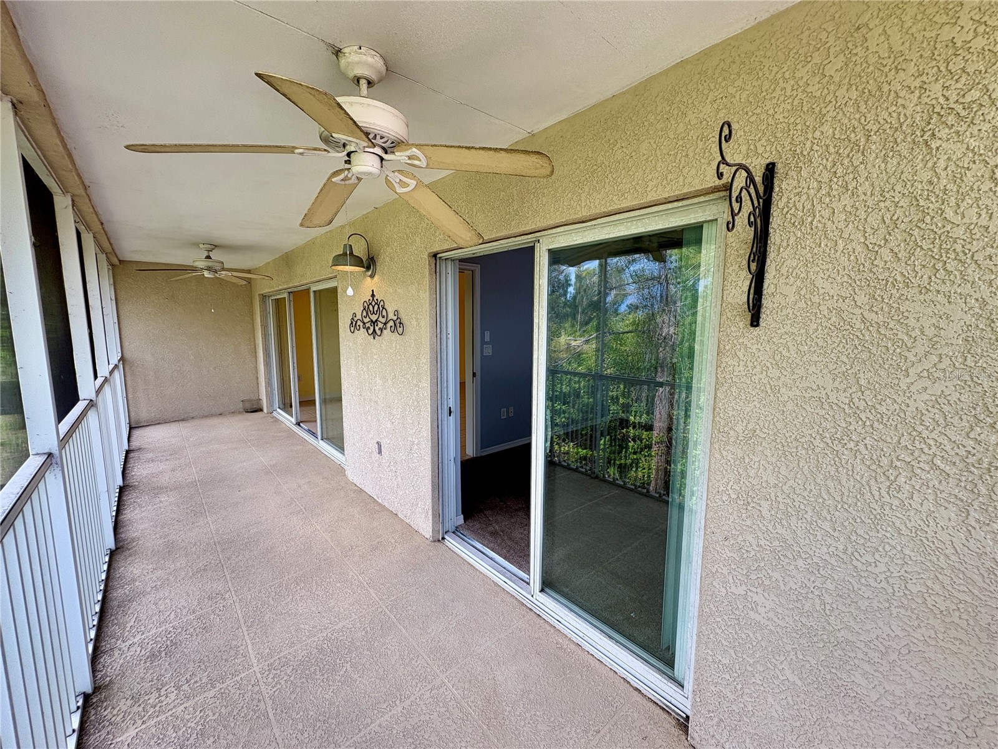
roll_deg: +0.5
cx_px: 499
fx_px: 404
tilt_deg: -7.3
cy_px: 374
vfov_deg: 85.7
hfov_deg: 102.1
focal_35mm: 14
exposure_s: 1/111
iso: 40
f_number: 2.2
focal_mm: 2.22
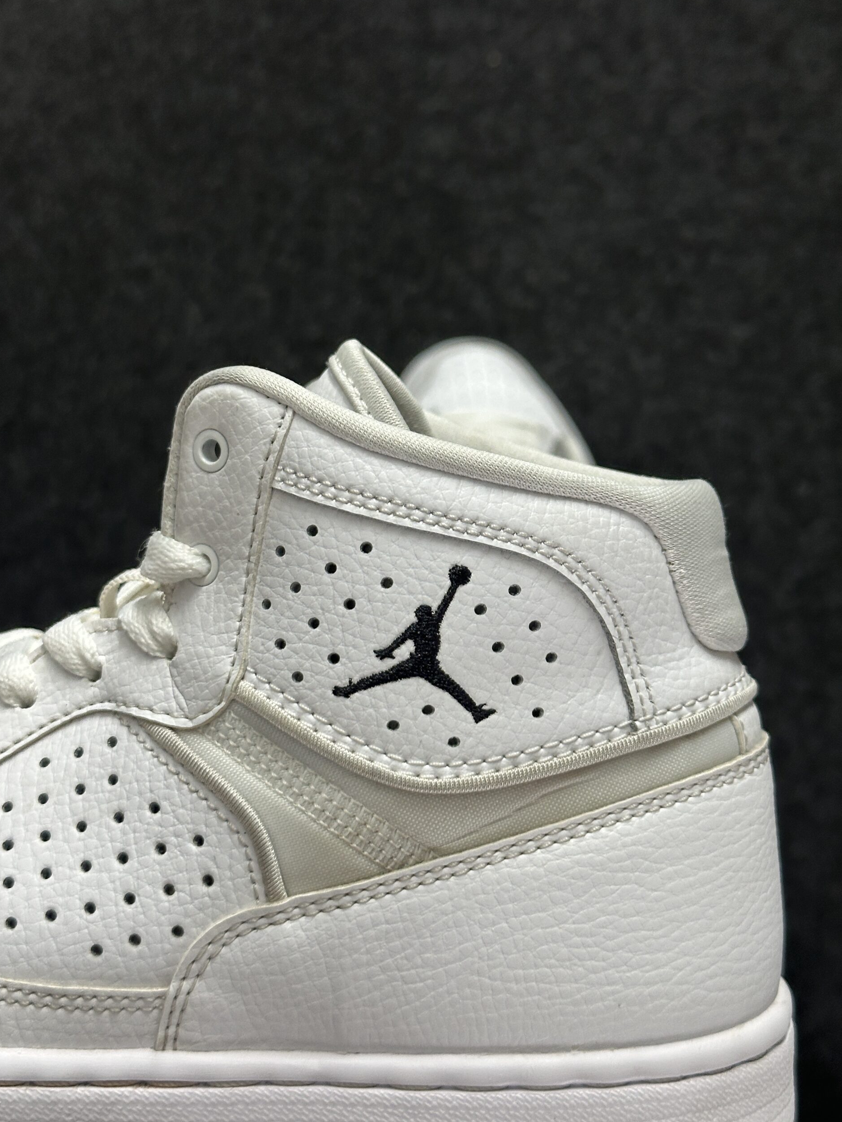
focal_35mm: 49
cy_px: 553
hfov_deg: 29.7
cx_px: 416
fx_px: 1589
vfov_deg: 38.9
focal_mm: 6.86
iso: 160
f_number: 1.78
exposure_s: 1/50
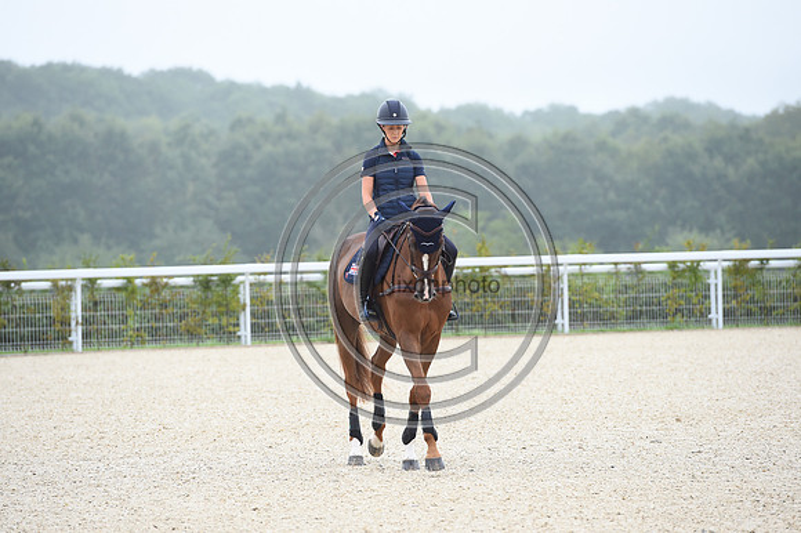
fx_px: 4447
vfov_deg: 6.9
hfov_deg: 10.3
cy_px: 266
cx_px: 400
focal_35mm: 200
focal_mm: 200
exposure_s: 1/800
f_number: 5
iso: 800
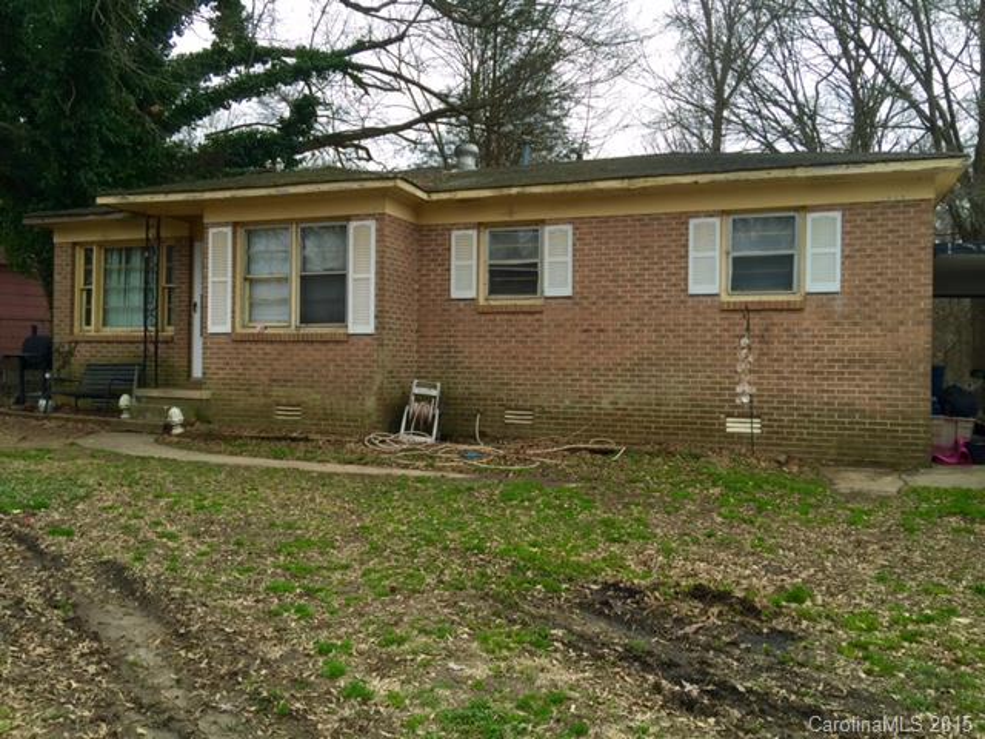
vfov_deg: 48.2
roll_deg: -1.0
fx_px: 825
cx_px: 492
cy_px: 370
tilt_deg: +0.2
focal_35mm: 29
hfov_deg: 61.7
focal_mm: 4.15
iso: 32
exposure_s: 1/618
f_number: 2.2
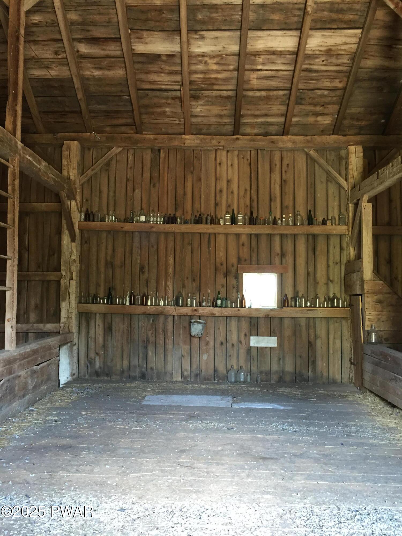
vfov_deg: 61.7
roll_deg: -0.8
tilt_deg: +4.4
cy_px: 268
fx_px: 449
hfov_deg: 48.2
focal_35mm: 29
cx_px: 201
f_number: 2.2
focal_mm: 4.15
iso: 100
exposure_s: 1/30
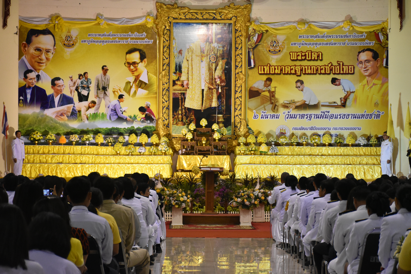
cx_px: 206
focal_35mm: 84
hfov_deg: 24.2
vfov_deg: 16.3
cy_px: 137
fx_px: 959
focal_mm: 56
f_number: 4.8
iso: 3200
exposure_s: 1/200
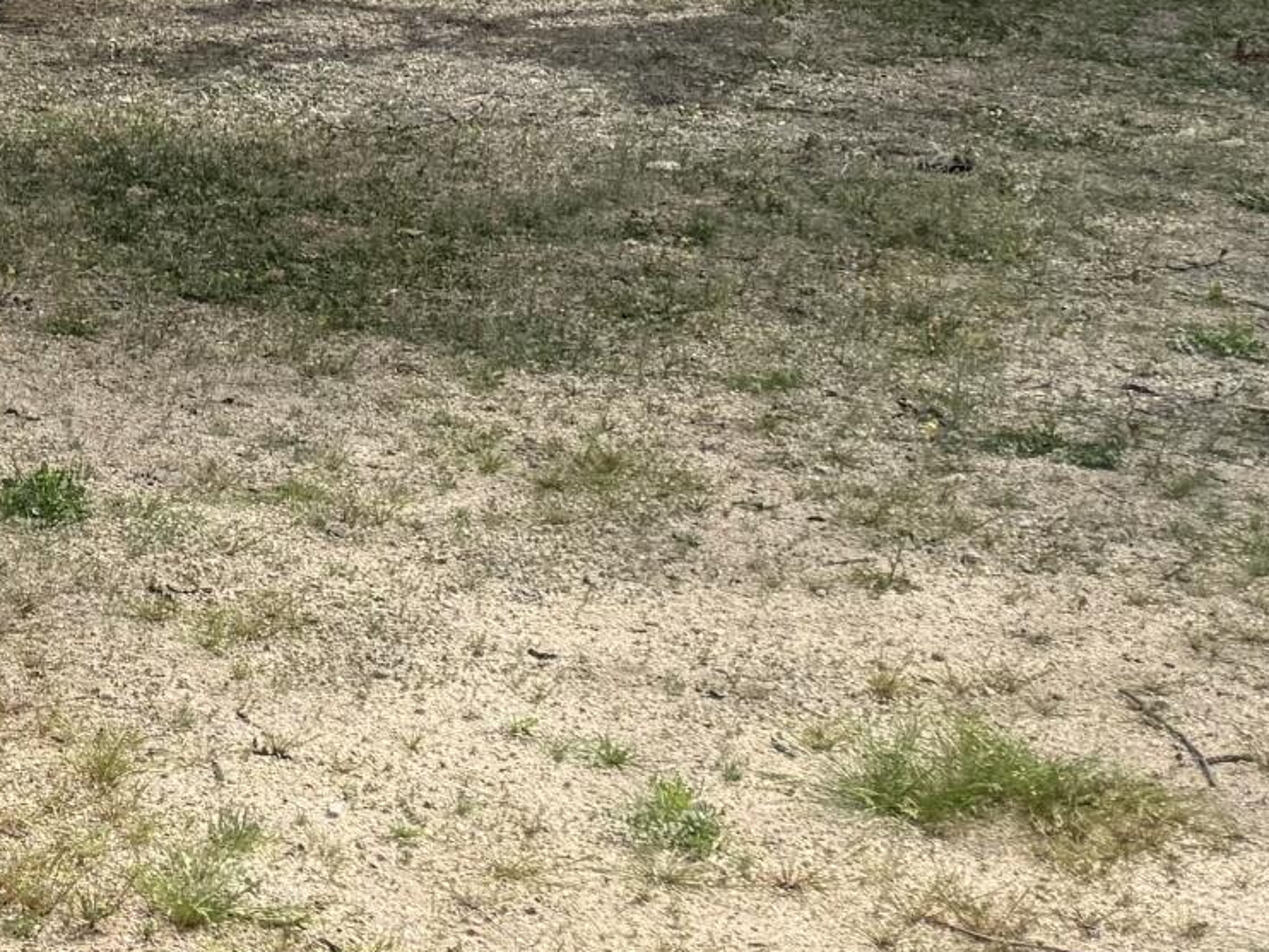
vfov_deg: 14.3
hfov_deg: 16.9
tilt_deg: -2.7
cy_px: -441
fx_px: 3557
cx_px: -975
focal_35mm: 97
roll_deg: -0.5
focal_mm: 6.76
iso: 100
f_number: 1.78
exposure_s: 1/4167
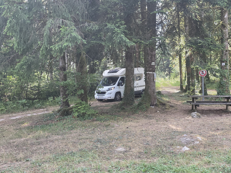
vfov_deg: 41.7
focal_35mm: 34
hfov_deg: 53.9
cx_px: 126
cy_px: 74
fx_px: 227
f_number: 1.7
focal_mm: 6.3
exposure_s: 1/180
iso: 160
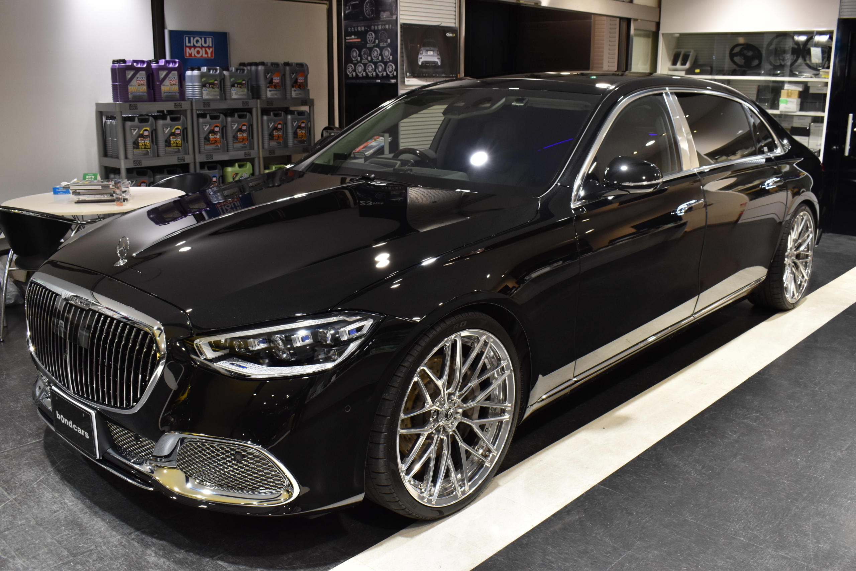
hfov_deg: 57.2
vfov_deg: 40.0
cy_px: 286
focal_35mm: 33
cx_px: 428
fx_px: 785
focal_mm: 22
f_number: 8
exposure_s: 1/30
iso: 720
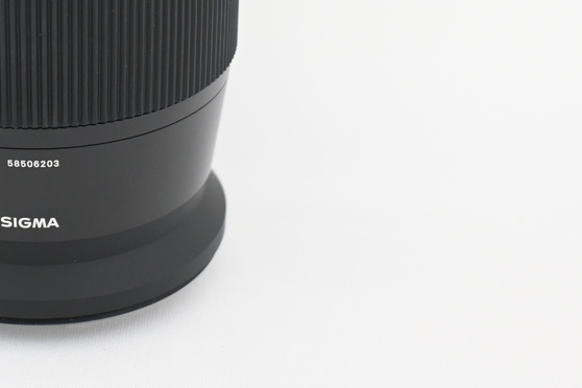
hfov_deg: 19.6
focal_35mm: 102
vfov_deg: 13.3
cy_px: 14
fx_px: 1641
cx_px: 32
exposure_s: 1/40
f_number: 5
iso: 1000
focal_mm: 31.5
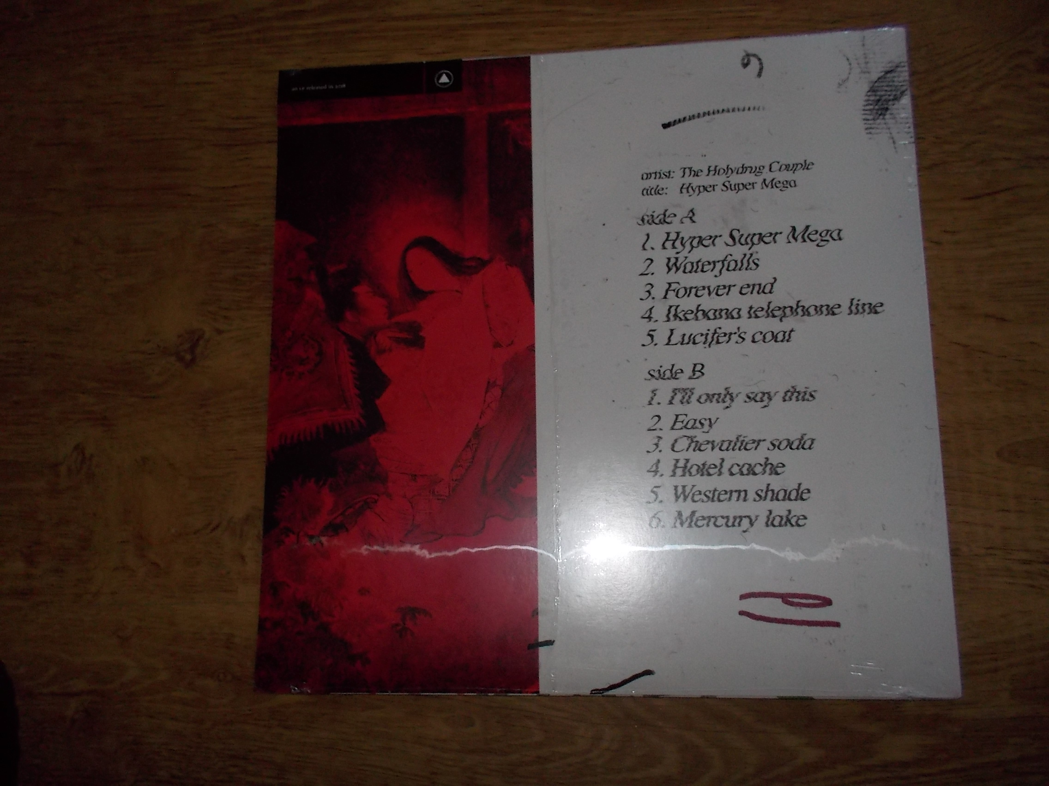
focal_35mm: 29
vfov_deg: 48.2
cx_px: 524
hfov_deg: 61.7
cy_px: 393
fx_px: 879
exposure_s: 1/30
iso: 200
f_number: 3.3
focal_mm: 4.1
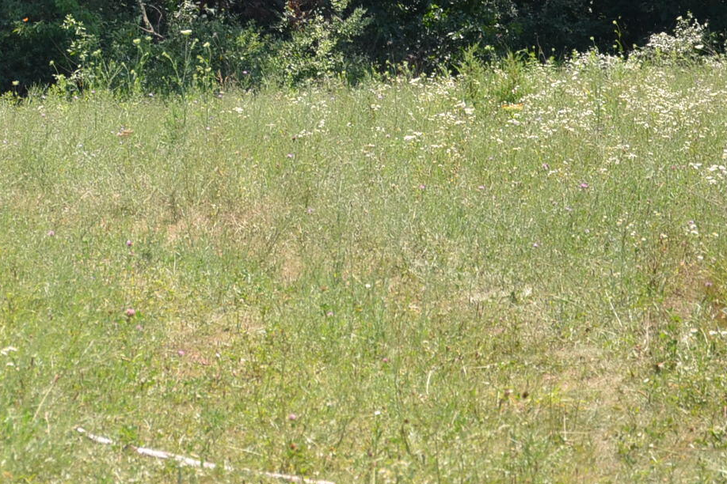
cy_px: -6
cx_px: 147
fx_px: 4059
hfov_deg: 10.2
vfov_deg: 6.8
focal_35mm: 201
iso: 100
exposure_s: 1/250
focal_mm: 50
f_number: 5.6
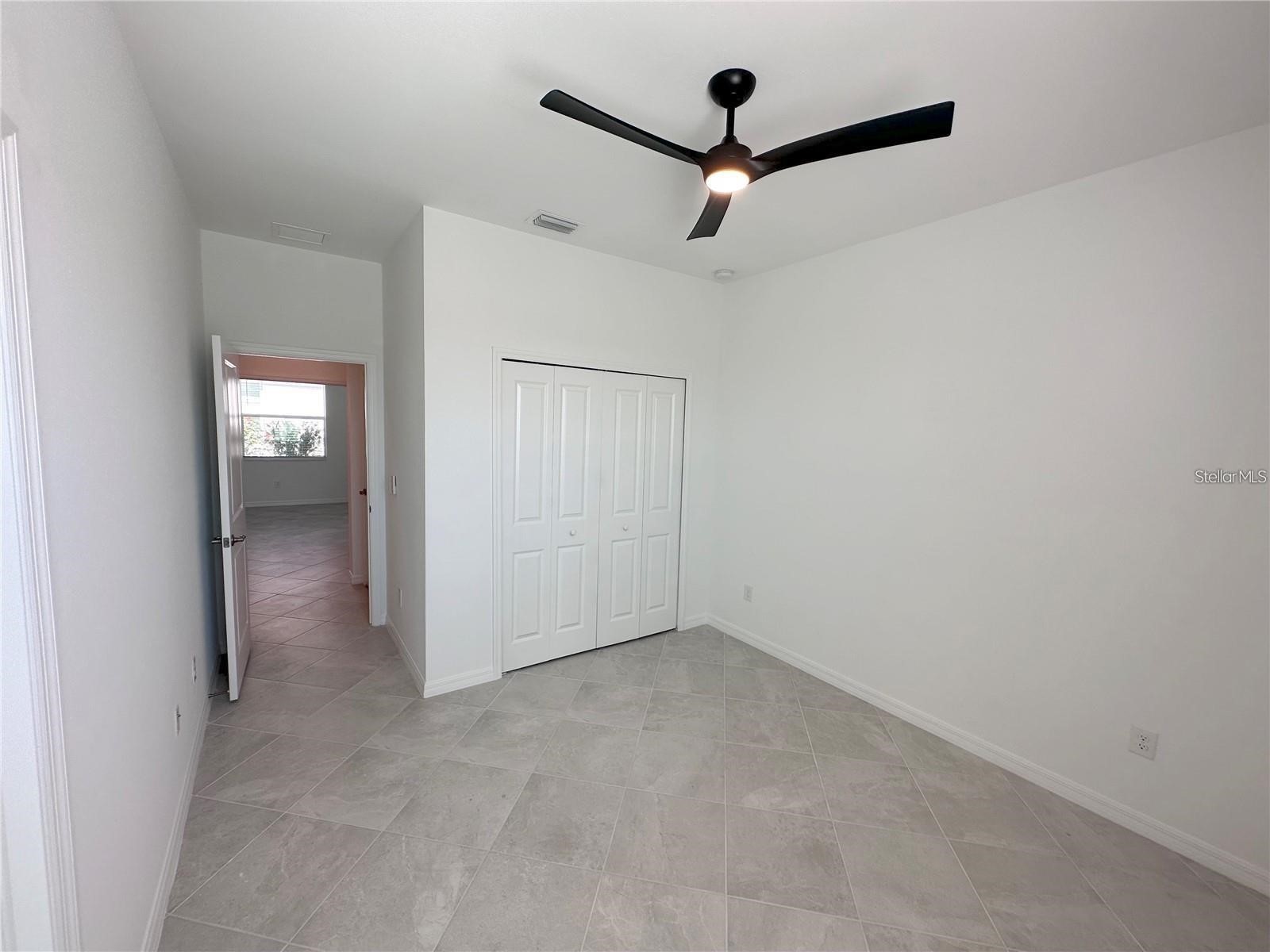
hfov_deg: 102.1
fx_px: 514
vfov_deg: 85.7
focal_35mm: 14
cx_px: 635
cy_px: 476
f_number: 2.2
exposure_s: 1/124
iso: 40
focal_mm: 2.22
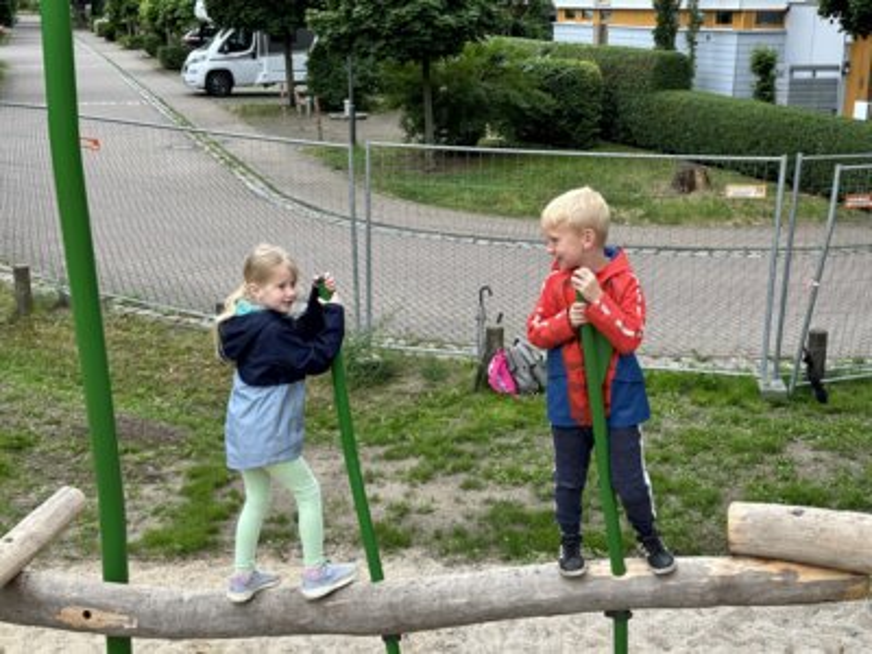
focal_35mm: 48
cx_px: 436
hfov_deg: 39.7
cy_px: 327
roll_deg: -0.5
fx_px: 1209
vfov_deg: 30.3
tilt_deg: -14.7
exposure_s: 1/475
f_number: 1.78
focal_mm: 6.86
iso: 64
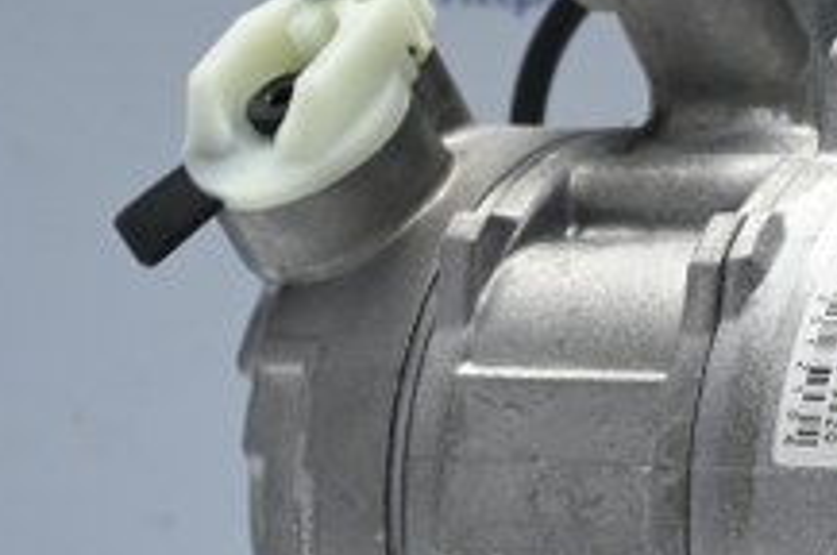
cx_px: 822
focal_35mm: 170
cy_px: 382
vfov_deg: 8.0
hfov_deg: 12.0
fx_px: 3956
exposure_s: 1/60
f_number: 5.6
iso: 1250
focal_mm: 41
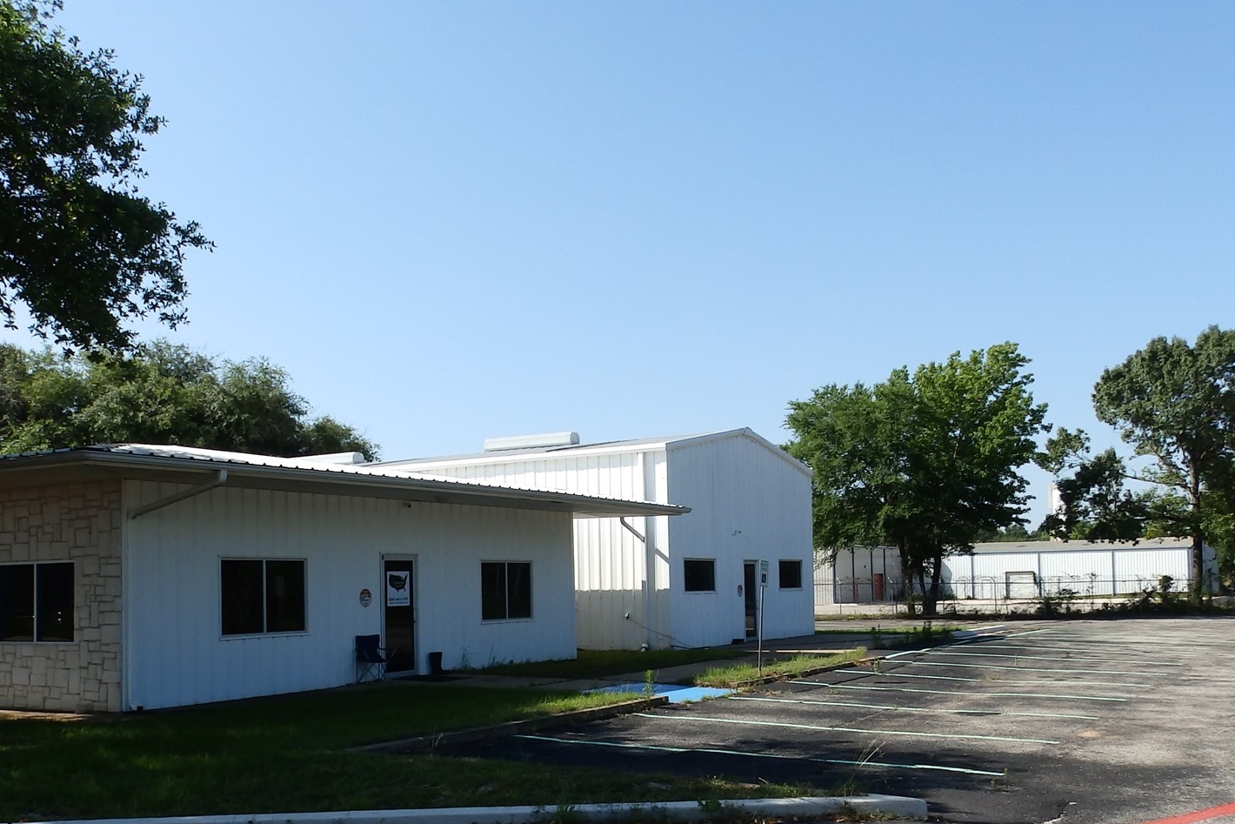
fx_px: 1132
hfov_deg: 57.2
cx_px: 596
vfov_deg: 39.6
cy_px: 536
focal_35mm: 33
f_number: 4.5
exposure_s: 1/500
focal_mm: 4
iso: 80
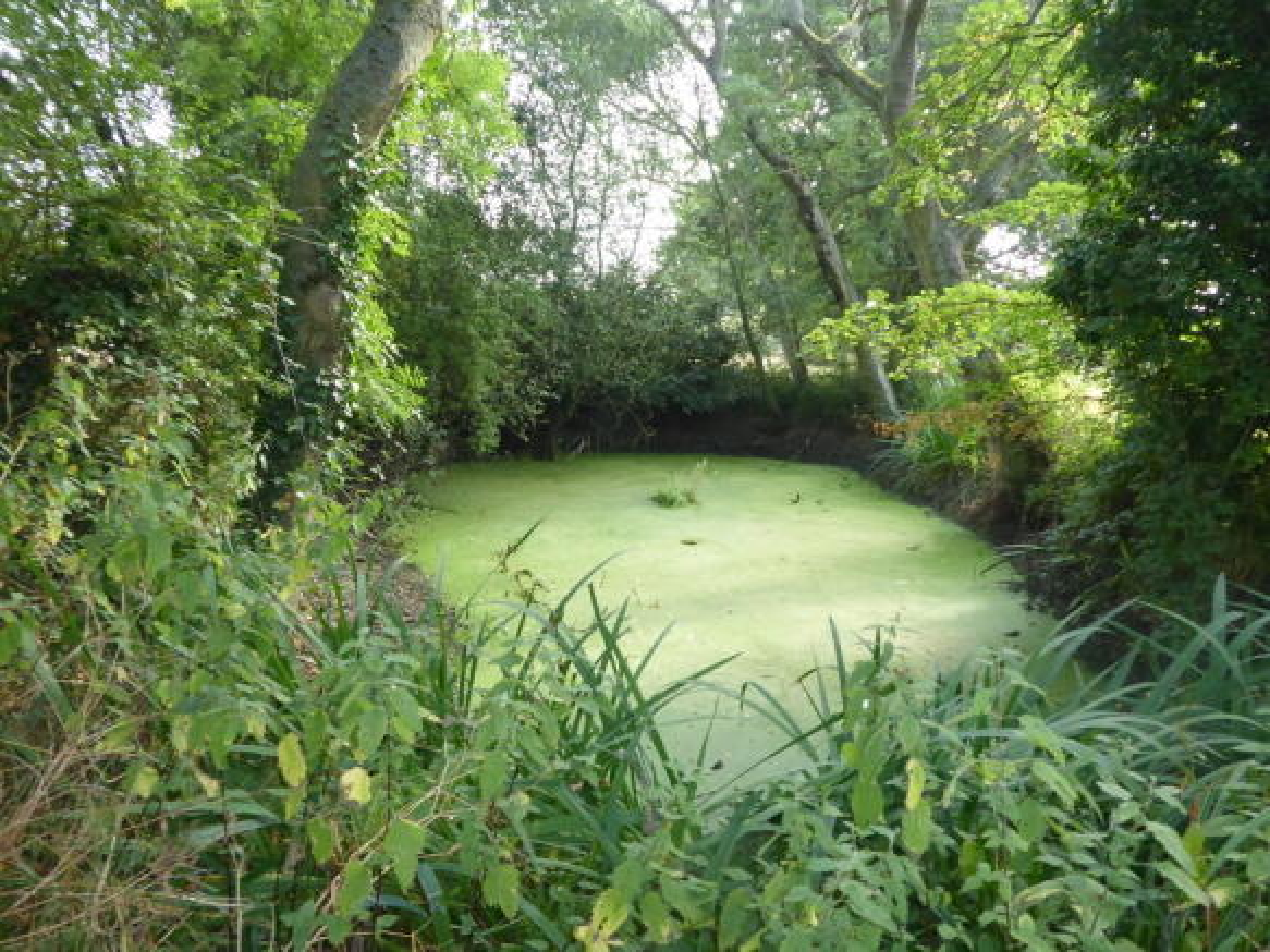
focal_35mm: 24
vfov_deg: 56.8
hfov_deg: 71.6
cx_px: 635
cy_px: 476
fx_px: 880
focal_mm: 4.3
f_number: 4.5
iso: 400
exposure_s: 1/60
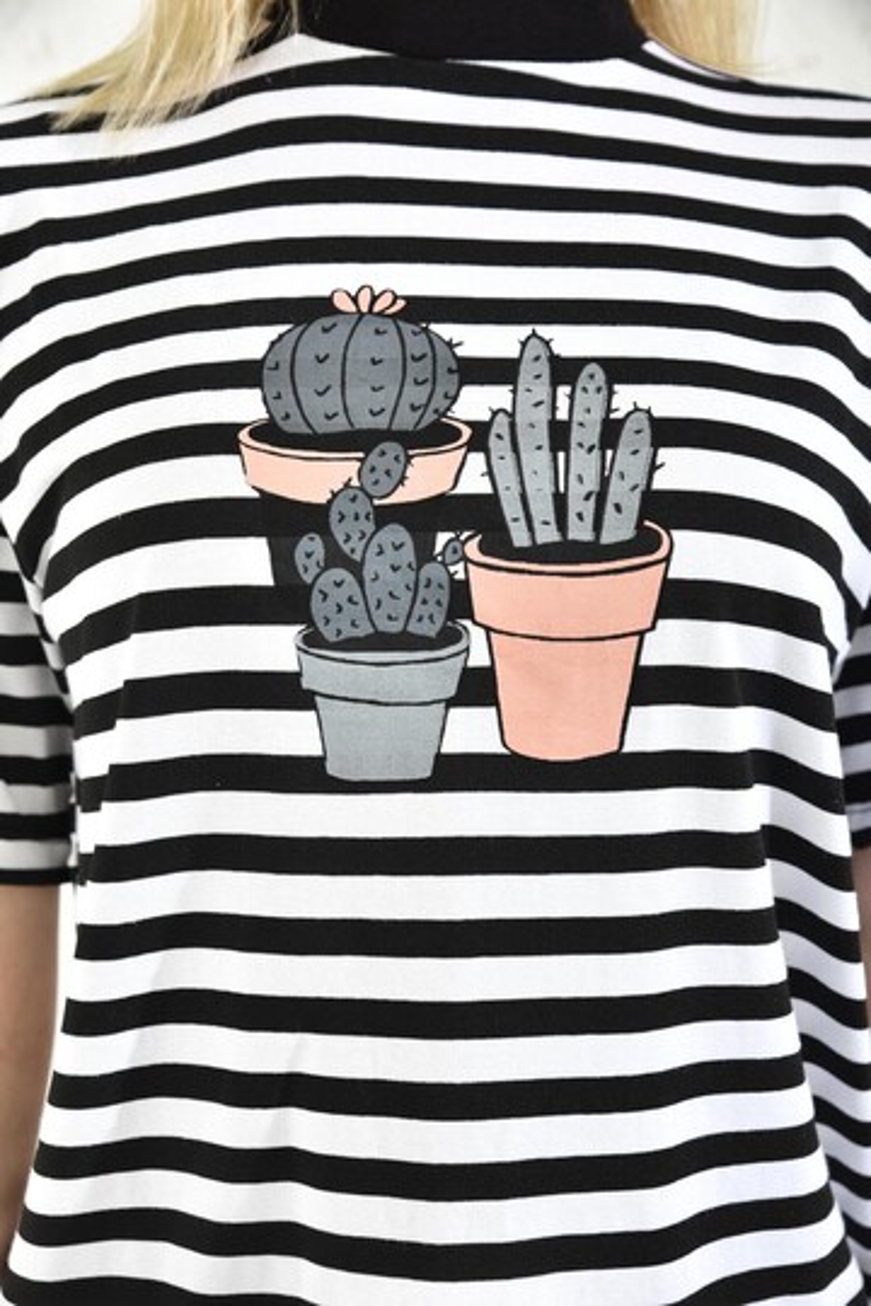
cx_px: 436
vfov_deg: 38.2
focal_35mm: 52
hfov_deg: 26.0
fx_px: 1887
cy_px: 653
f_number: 7.1
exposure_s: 1/160
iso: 100
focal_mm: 52
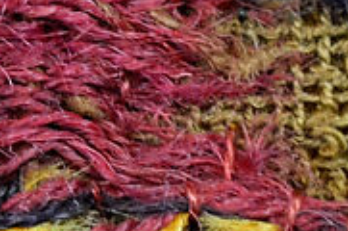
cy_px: 561
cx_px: -783
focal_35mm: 547
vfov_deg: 2.5
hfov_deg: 3.7
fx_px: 5281
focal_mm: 55
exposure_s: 1/50
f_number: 8
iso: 800
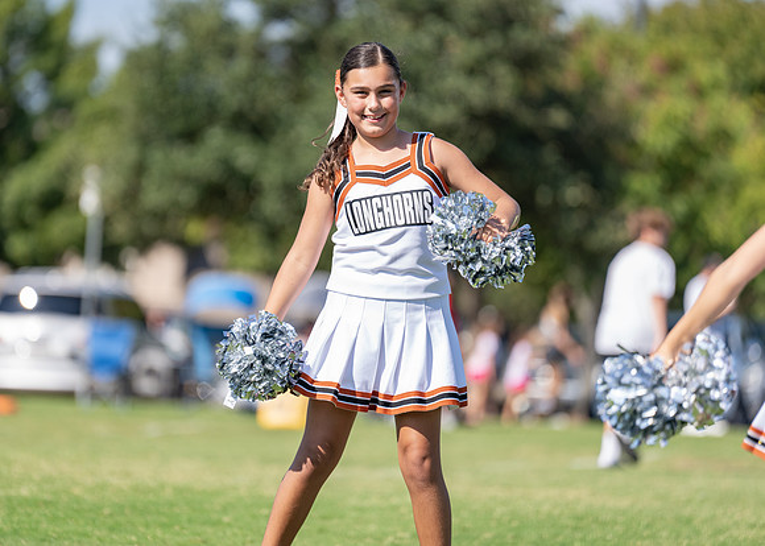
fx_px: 5088
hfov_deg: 8.6
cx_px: 308
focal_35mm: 234
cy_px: 244
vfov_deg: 6.1
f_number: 2.8
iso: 125
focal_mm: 200
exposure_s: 1/1250
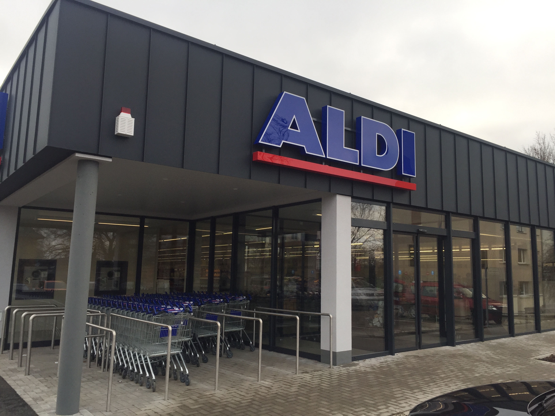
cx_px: 278
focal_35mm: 29
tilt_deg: +8.5
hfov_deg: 61.7
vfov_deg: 48.2
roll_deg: -2.5
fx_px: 465
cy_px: 208
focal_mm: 4.15
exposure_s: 1/573
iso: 32
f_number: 2.2
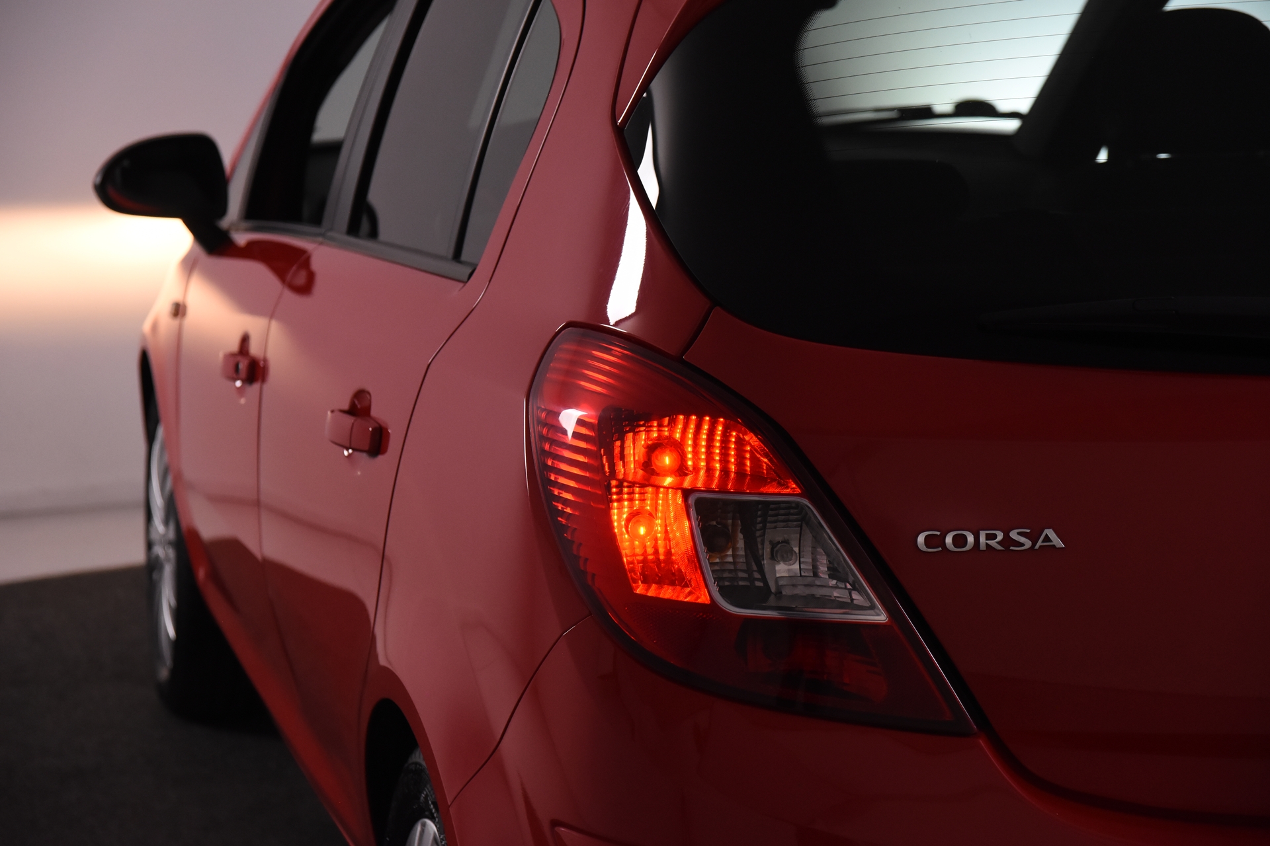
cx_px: 635
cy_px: 423
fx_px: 3069
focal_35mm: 87
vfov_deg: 15.7
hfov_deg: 23.4
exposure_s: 1/320
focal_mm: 58
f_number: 4.5
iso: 1600
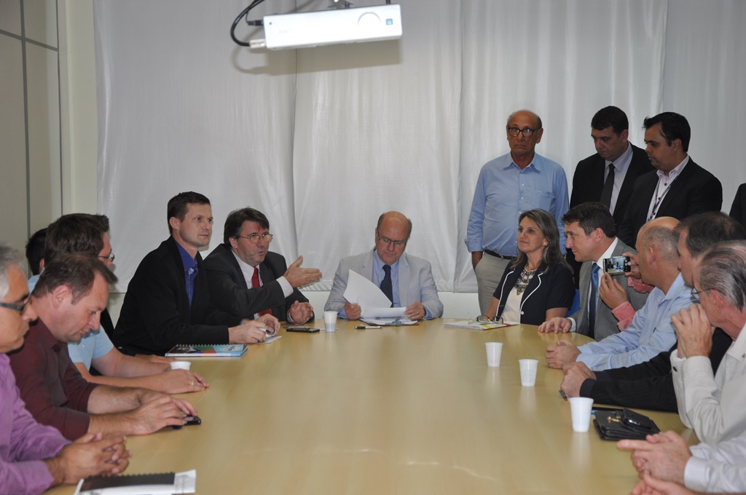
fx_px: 1490
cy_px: 248
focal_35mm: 72
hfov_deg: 28.1
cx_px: 373
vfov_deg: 18.9
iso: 400
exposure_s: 1/60
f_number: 4.8
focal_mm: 48
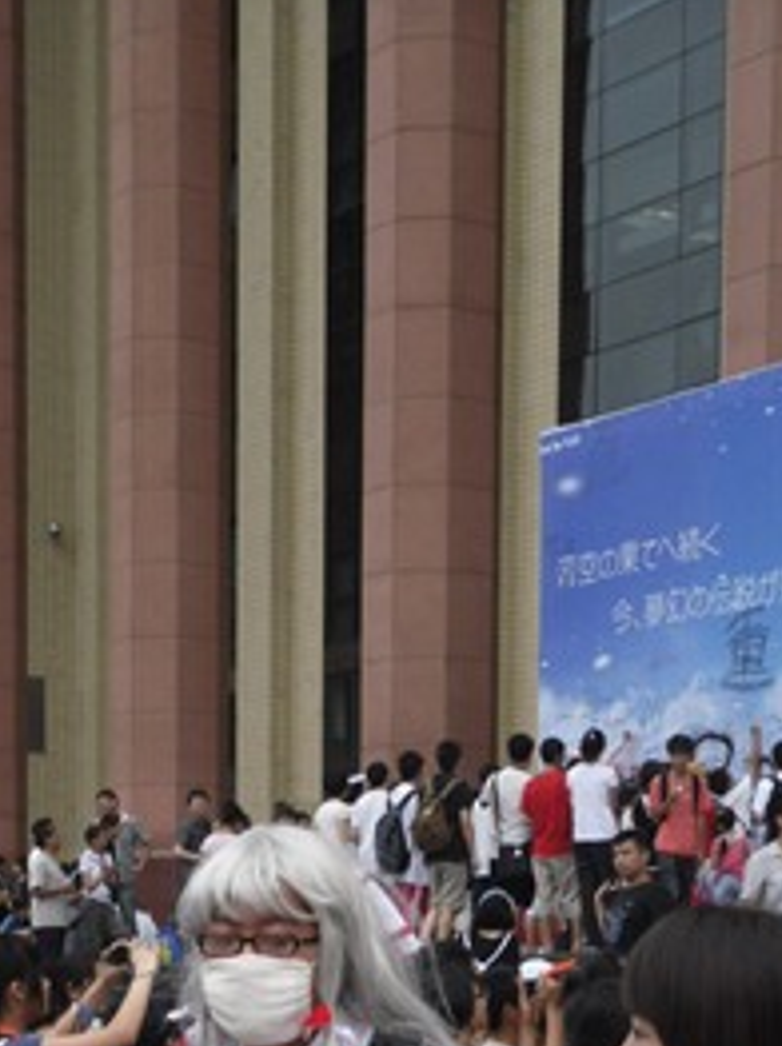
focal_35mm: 110
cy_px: 1226
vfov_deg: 17.2
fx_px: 3319
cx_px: 315
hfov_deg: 13.4
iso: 100
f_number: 3.5
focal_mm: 6.3
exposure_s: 1/90
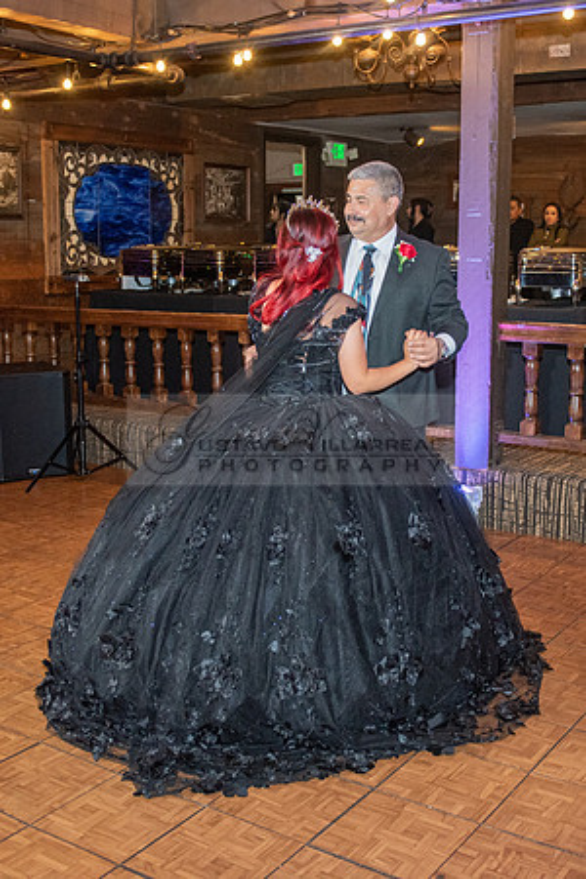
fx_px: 1079
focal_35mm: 44
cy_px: 399
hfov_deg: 30.3
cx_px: 331
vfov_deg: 44.3
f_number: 2.8
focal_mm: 27
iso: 1250
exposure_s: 1/160
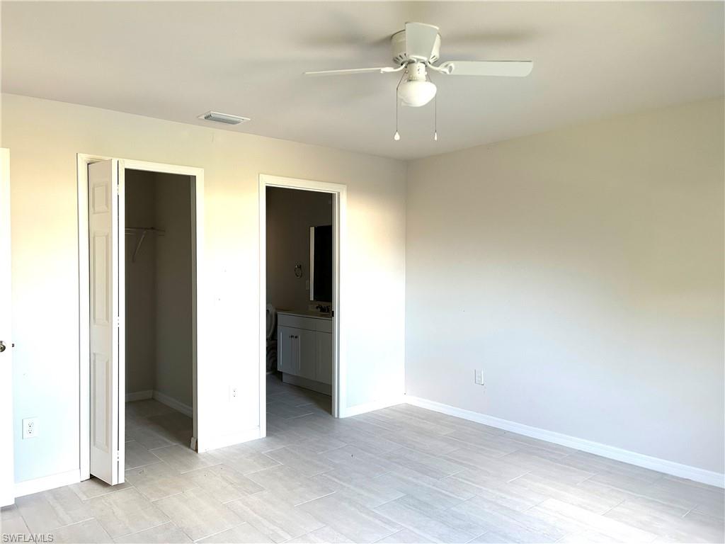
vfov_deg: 53.1
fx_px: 545
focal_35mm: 26
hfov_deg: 67.3
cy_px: 272
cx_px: 362
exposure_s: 1/66
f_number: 1.5
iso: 125
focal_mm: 5.7
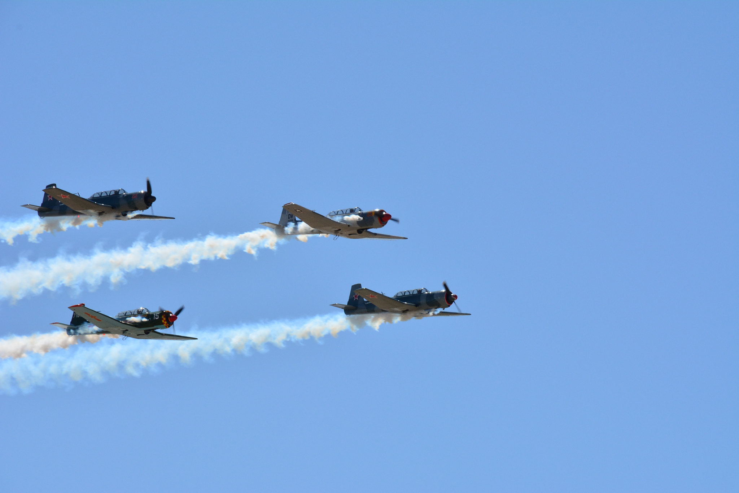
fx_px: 6160
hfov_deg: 6.9
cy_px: 246
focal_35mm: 300
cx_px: 370
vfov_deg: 4.6
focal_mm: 200
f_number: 16
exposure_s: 1/640
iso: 400
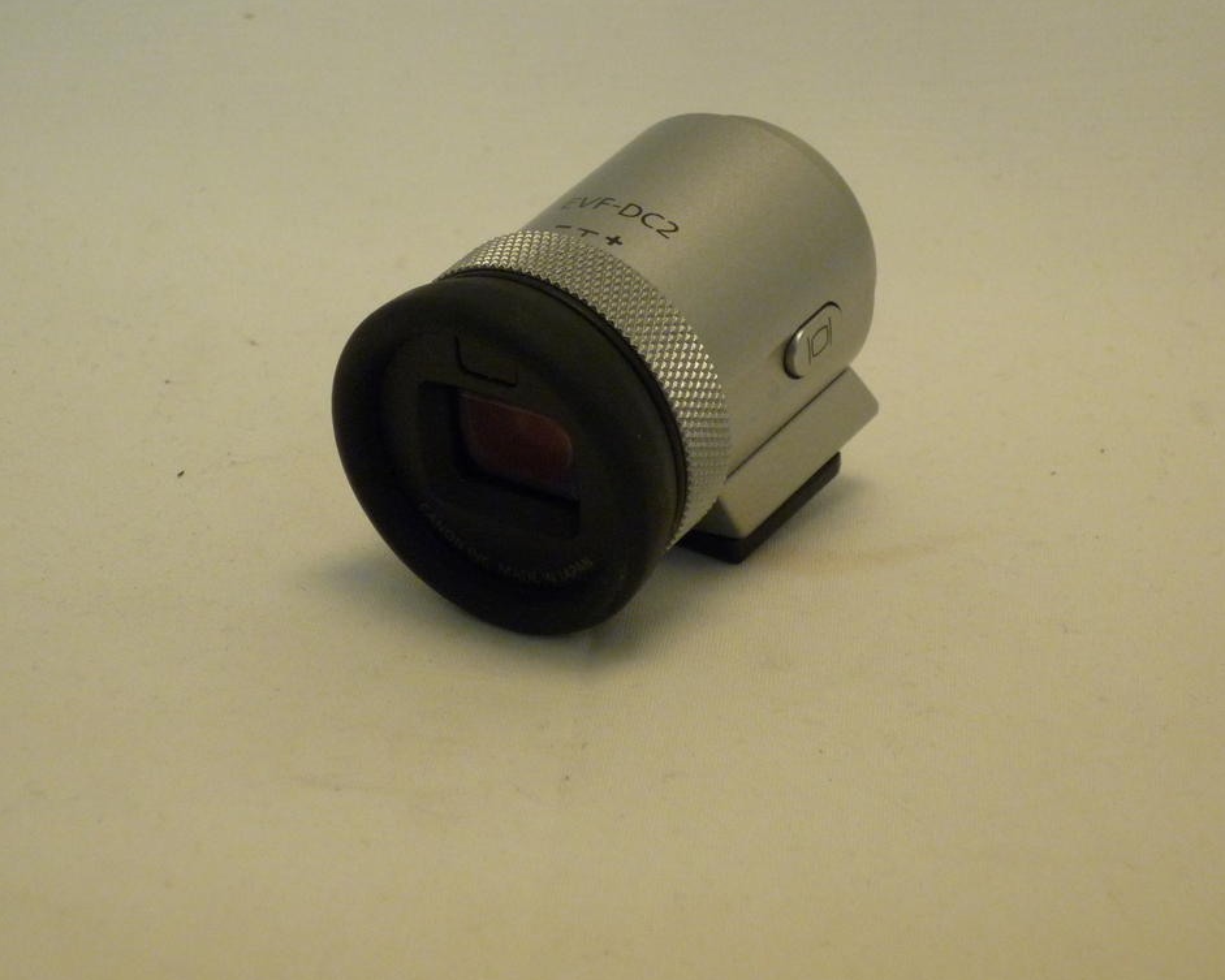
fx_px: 3880
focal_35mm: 107
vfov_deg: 14.4
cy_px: 437
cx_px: 571
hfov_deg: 17.9
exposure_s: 1/80
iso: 320
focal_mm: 15.2
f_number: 5.5
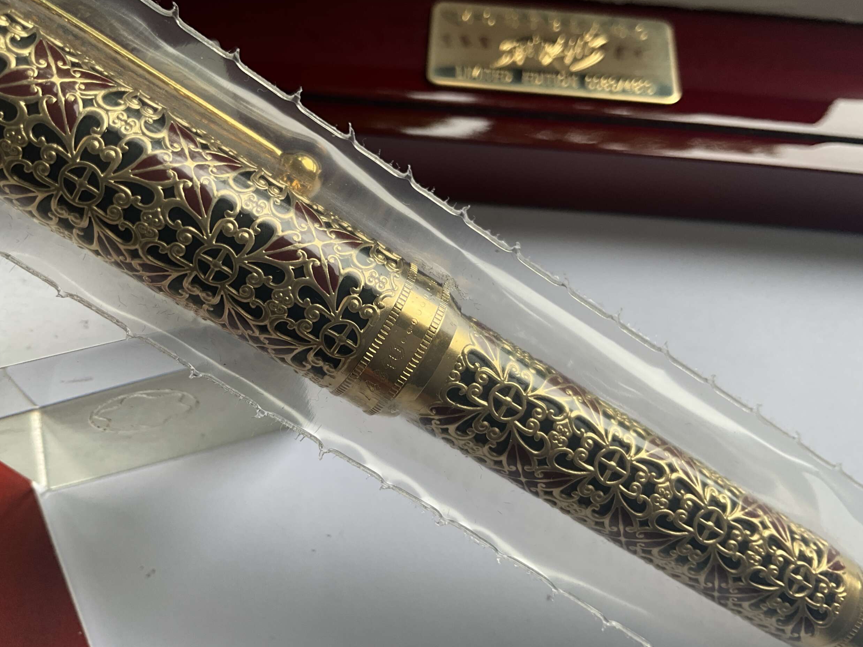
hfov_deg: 60.0
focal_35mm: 30
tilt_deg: -63.9
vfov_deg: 46.8
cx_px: 430
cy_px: 315
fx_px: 748
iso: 25
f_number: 1.8
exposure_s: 1/122
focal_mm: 3
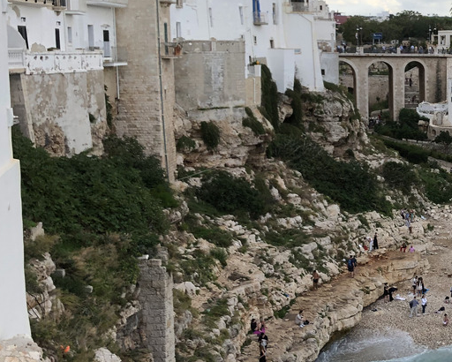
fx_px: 856
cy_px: 159
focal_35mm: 64
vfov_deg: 23.8
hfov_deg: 27.6
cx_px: 467
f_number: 1.8
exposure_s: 1/534
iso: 20
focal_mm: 4
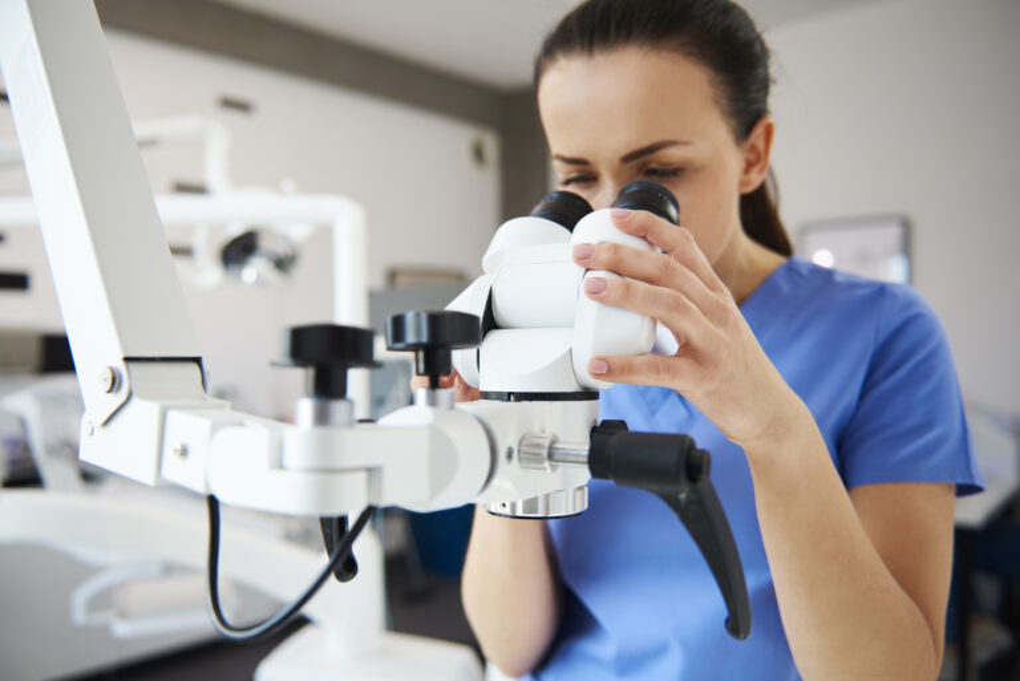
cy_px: 340
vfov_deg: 42.4
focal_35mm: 31
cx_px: 510
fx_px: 879
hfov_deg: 60.3
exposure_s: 1/100
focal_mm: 31
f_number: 2.8
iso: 160
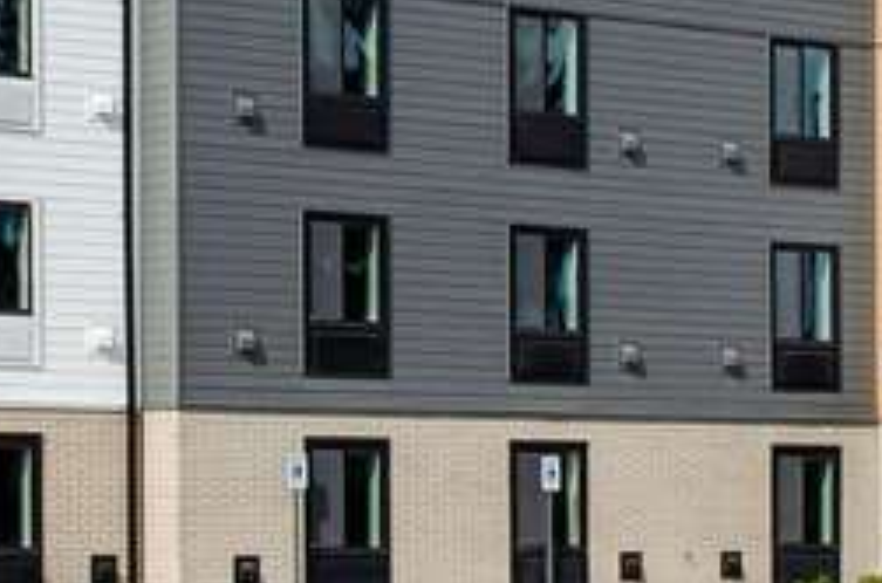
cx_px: 448
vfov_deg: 12.2
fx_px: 2688
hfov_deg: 18.6
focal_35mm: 110
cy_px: -74
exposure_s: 1/250
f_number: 8
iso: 100
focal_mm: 18
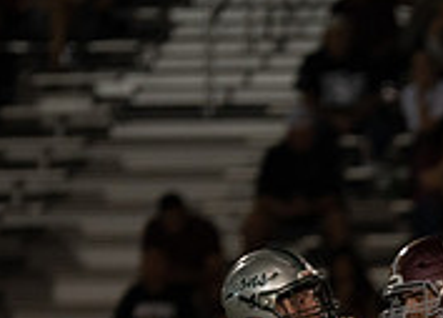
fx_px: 12185
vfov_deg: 1.5
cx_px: 761
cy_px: 593
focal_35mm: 967
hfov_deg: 2.1
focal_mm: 200
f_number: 2.8
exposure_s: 1/1000
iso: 1000
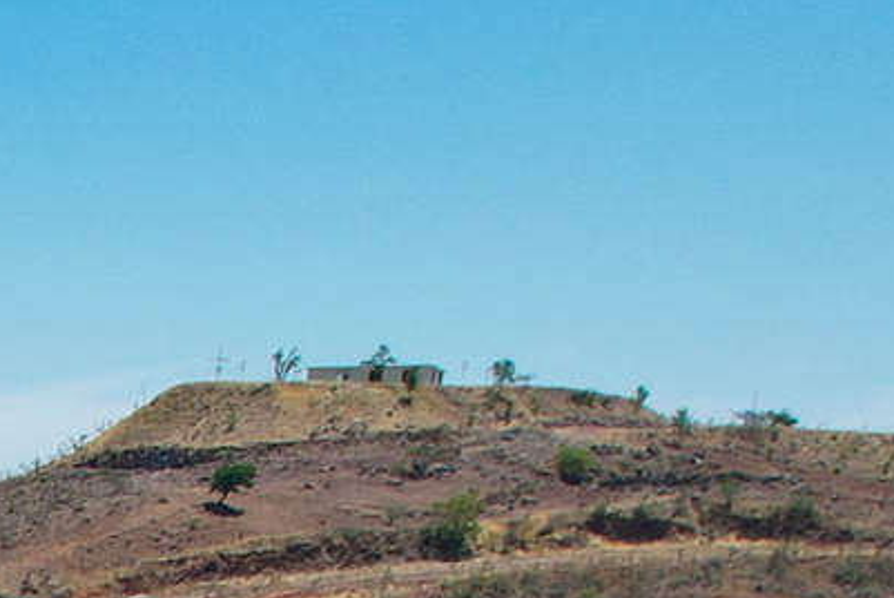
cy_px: 1961
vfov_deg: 7.7
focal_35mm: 150
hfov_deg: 11.7
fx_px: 3728
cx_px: -1108
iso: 100
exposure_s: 1/500
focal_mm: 8.38
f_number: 2.8
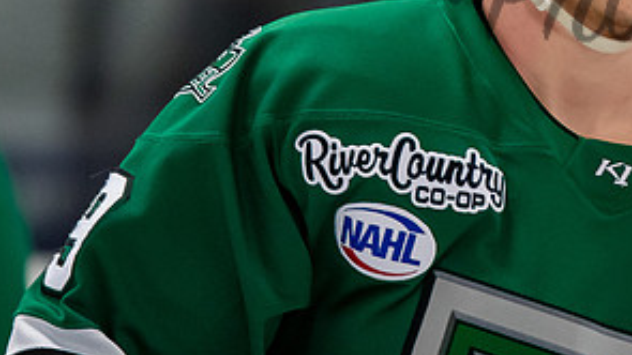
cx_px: 571
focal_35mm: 836
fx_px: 14011
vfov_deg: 1.5
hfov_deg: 2.6
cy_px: -54
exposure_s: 1/800
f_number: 2.8
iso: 1600
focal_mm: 200
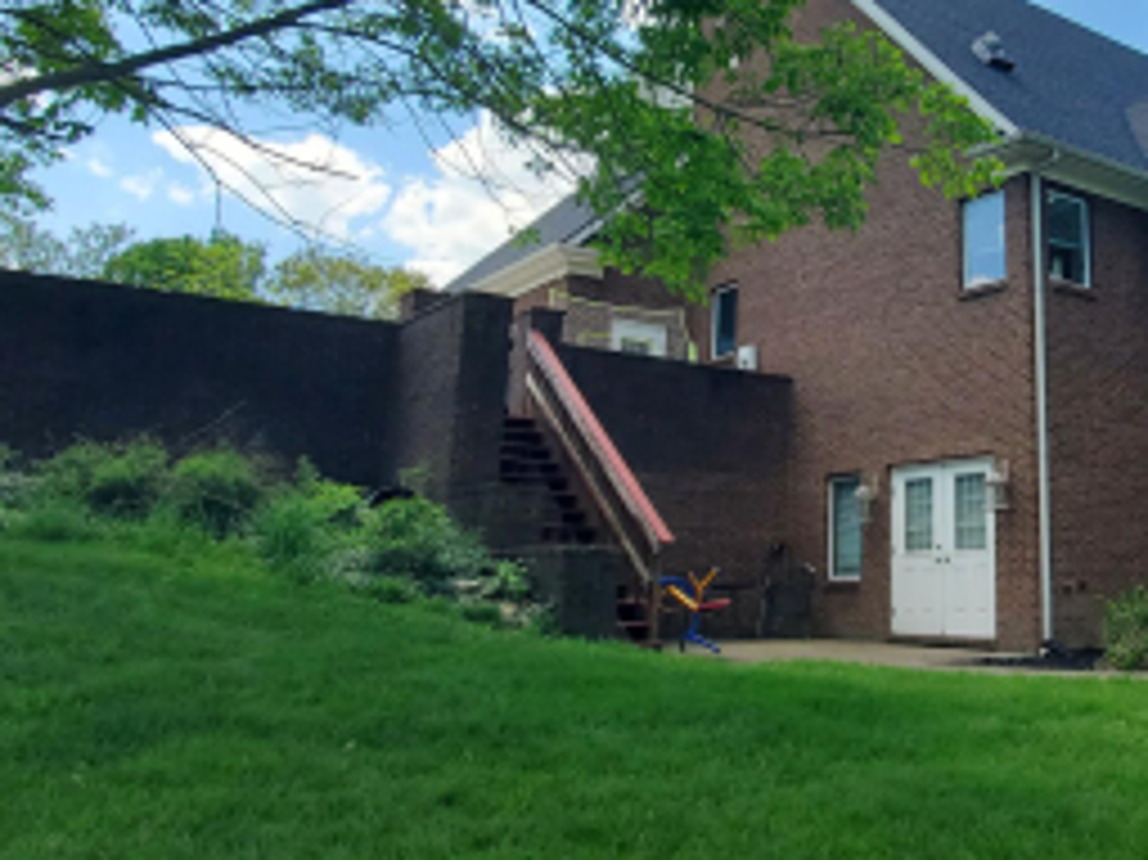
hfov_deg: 50.8
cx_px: 912
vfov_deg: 41.2
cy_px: 288
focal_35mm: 34
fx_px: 1127
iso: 50
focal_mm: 1.8
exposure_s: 1/728
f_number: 2.2
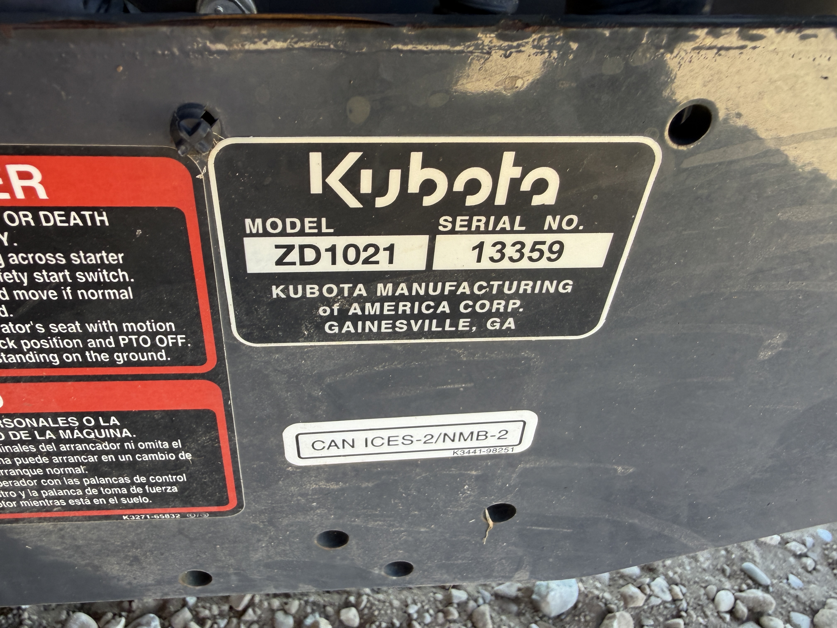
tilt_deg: -38.2
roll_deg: +1.8
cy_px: 314
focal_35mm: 24
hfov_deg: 71.6
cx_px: 418
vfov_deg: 56.8
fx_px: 580
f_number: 2.2
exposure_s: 1/121
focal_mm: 2.22
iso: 100
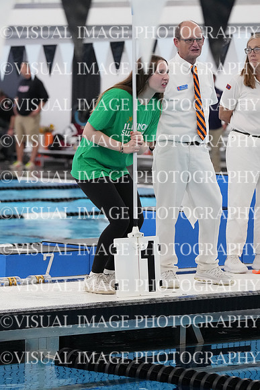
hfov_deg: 6.9
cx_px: 130
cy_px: 195
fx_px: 2154
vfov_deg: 10.3
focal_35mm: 199
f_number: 4
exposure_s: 1/1250
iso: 6400
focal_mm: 133
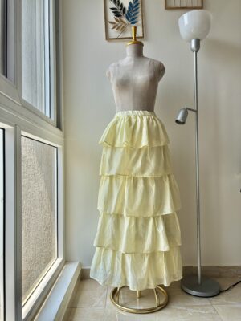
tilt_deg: +1.6
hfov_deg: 53.1
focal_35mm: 26
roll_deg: +0.6
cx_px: 120
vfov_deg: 67.3
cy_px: 160
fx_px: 241
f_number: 1.6
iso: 50
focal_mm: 5.96
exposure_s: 1/781
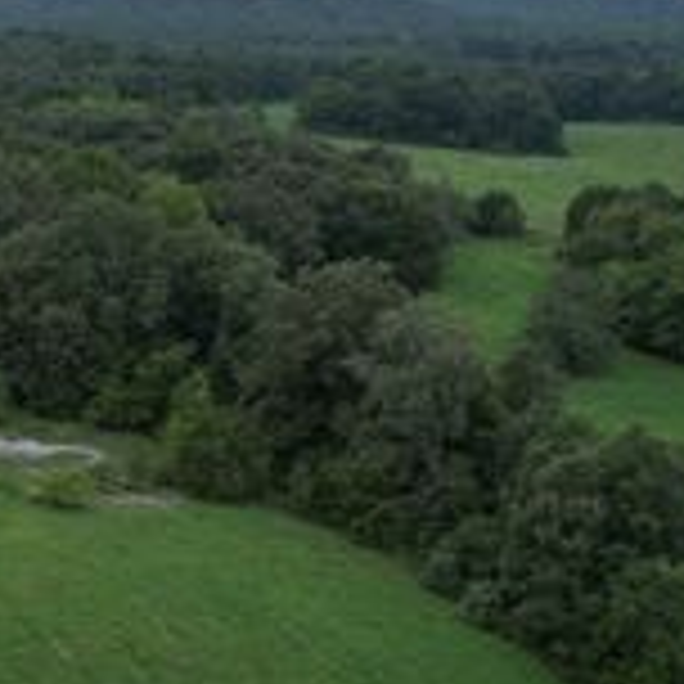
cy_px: 434
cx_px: -160
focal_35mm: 53
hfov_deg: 27.8
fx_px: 1185
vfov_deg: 32.0
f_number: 2.8
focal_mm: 8.38
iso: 100
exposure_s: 1/120
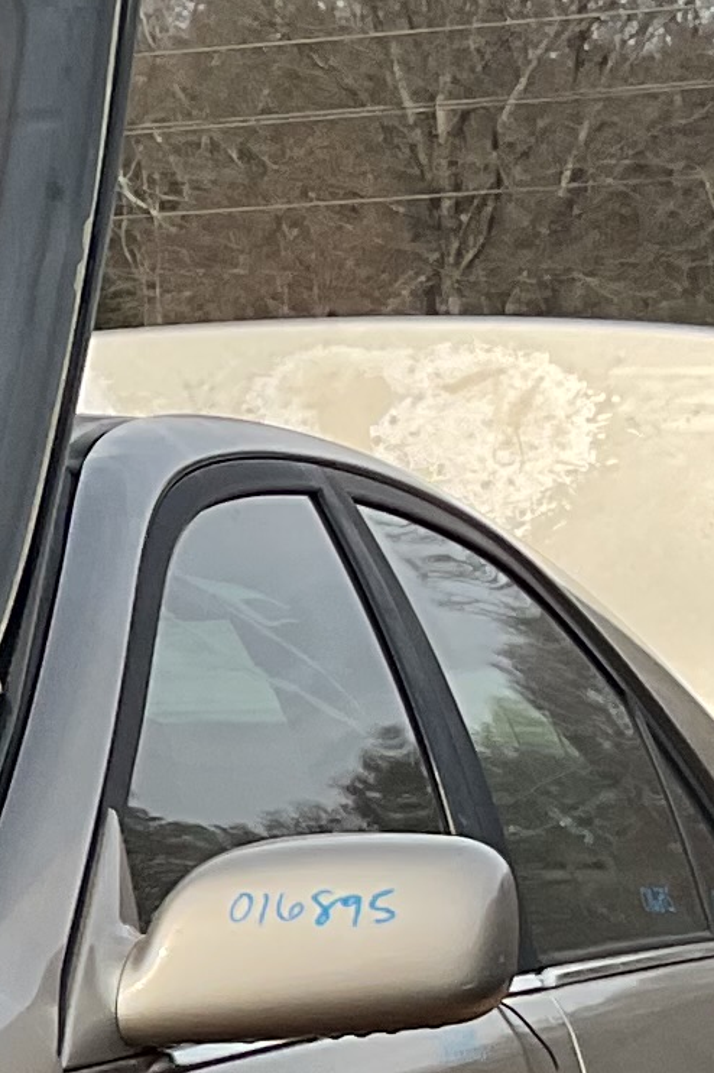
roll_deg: +1.7
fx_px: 4883
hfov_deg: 7.9
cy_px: 1212
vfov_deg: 12.3
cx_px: -775
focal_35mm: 164
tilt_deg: -7.3
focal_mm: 3
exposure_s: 1/1377
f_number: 1.8
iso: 16
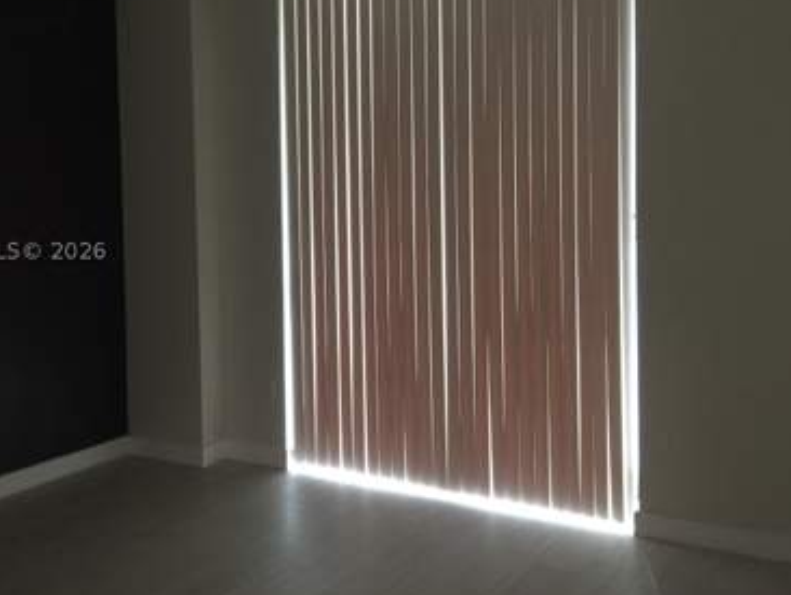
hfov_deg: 48.6
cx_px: 305
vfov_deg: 37.7
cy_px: 251
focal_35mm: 38
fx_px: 869
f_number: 2.2
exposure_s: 1/10
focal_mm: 4.15
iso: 125
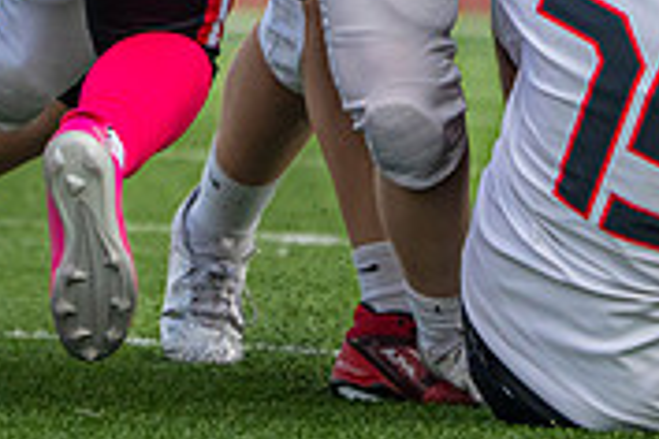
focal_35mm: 1072
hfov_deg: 1.9
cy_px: -281
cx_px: 251
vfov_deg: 1.3
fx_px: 19622
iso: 1250
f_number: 5.6
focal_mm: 274
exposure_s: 1/1000
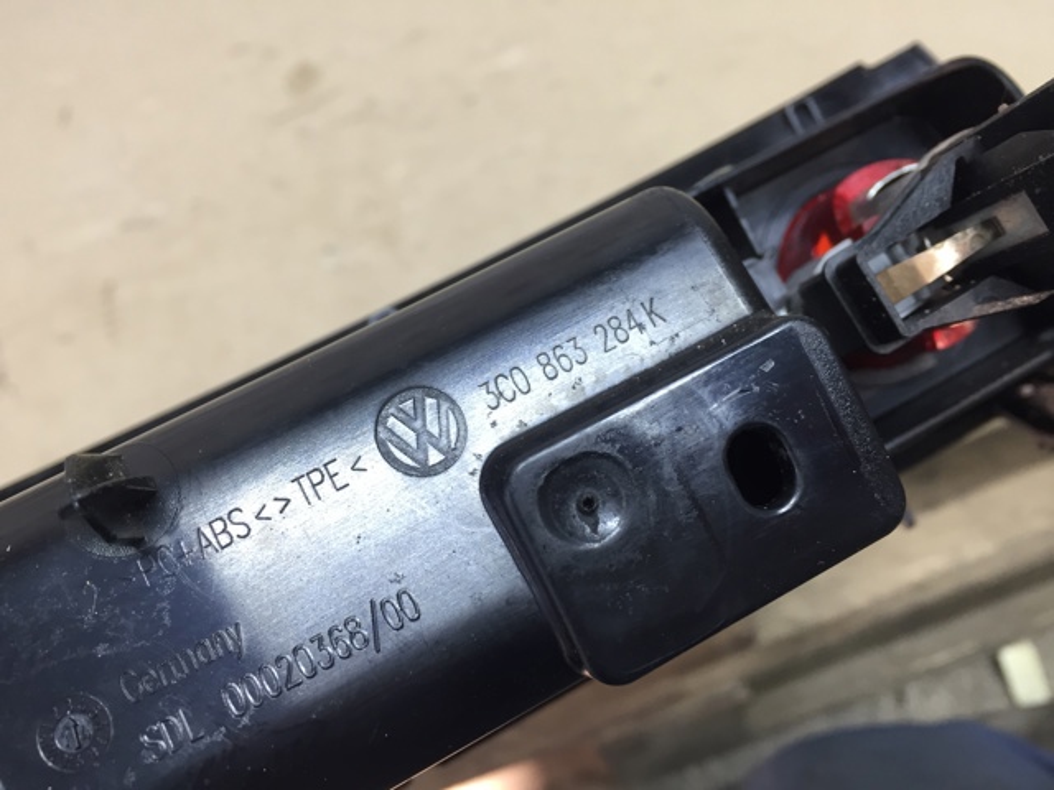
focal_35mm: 29
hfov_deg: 61.7
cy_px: 395
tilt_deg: -51.8
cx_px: 527
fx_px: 883
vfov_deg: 48.2
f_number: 2.2
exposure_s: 1/33
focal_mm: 4.15
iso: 80
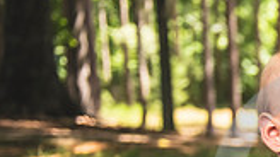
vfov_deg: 9.1
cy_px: 216
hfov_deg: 14.6
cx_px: 482
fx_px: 972
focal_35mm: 131
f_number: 2.8
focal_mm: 35
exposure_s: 1/400
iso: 200
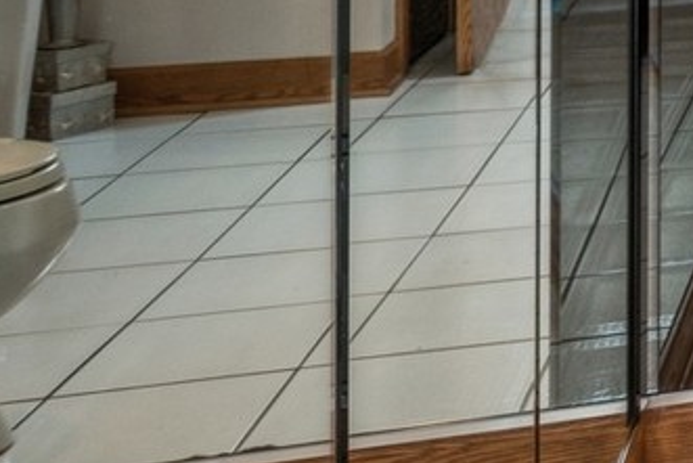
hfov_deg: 14.8
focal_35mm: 93
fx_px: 1791
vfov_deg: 13.3
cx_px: 1611
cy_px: -367
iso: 400
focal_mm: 19
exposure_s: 1/10
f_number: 8
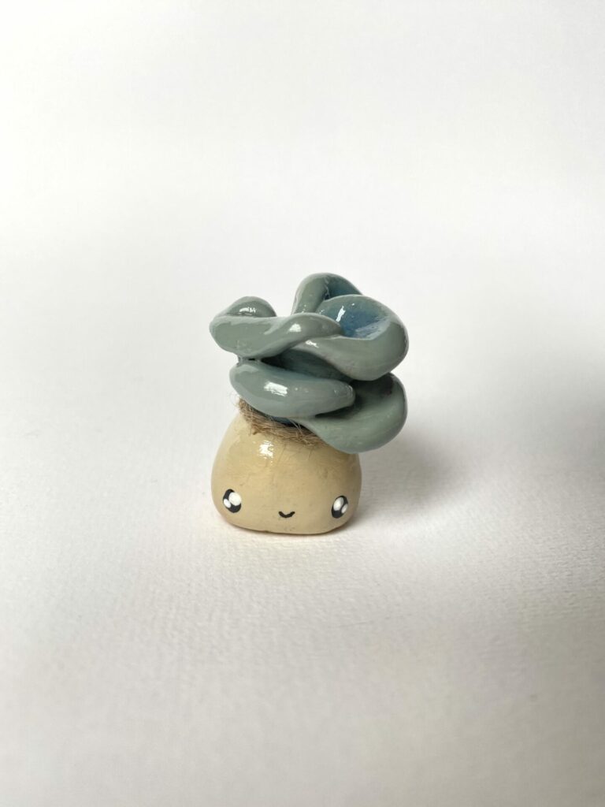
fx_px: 583
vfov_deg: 69.4
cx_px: 302
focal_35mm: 25
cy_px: 404
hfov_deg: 54.9
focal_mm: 4.25
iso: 80
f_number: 1.8
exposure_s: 1/121
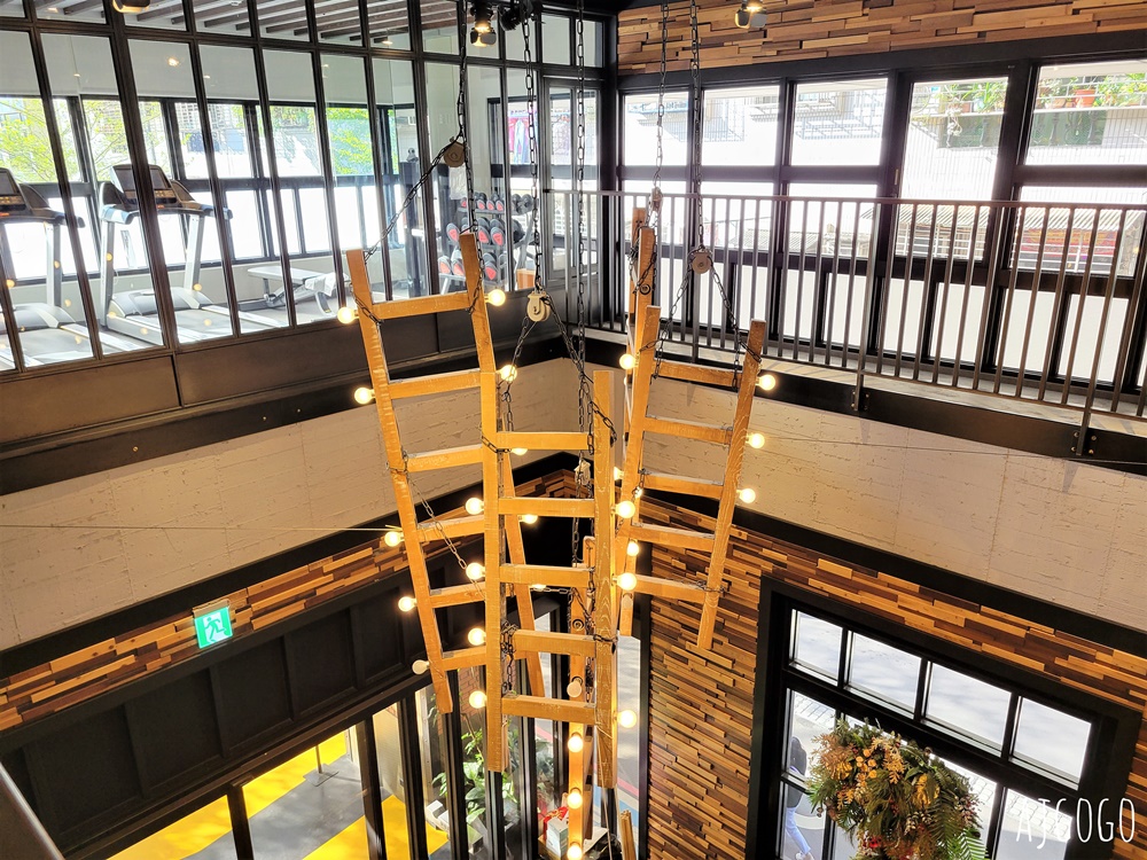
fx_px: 862
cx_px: 574
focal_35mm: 26
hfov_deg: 67.3
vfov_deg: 53.1
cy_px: 430
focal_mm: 5.4
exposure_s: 1/120
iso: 200
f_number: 1.8
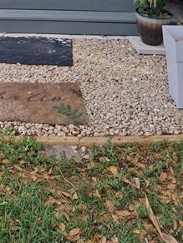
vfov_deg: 24.0
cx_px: 21
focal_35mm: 71
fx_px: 500
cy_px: -76
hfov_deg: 20.3
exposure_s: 1/530
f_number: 1.8
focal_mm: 4
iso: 25
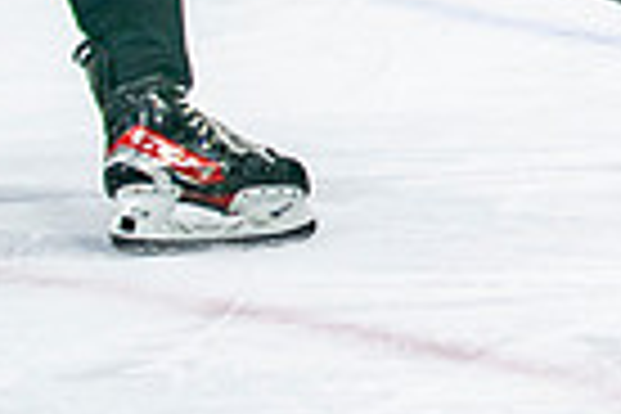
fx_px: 8883
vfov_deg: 2.7
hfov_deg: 4.0
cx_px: 1247
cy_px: -425
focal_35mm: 515
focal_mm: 90
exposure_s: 1/640
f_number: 2.8
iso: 400
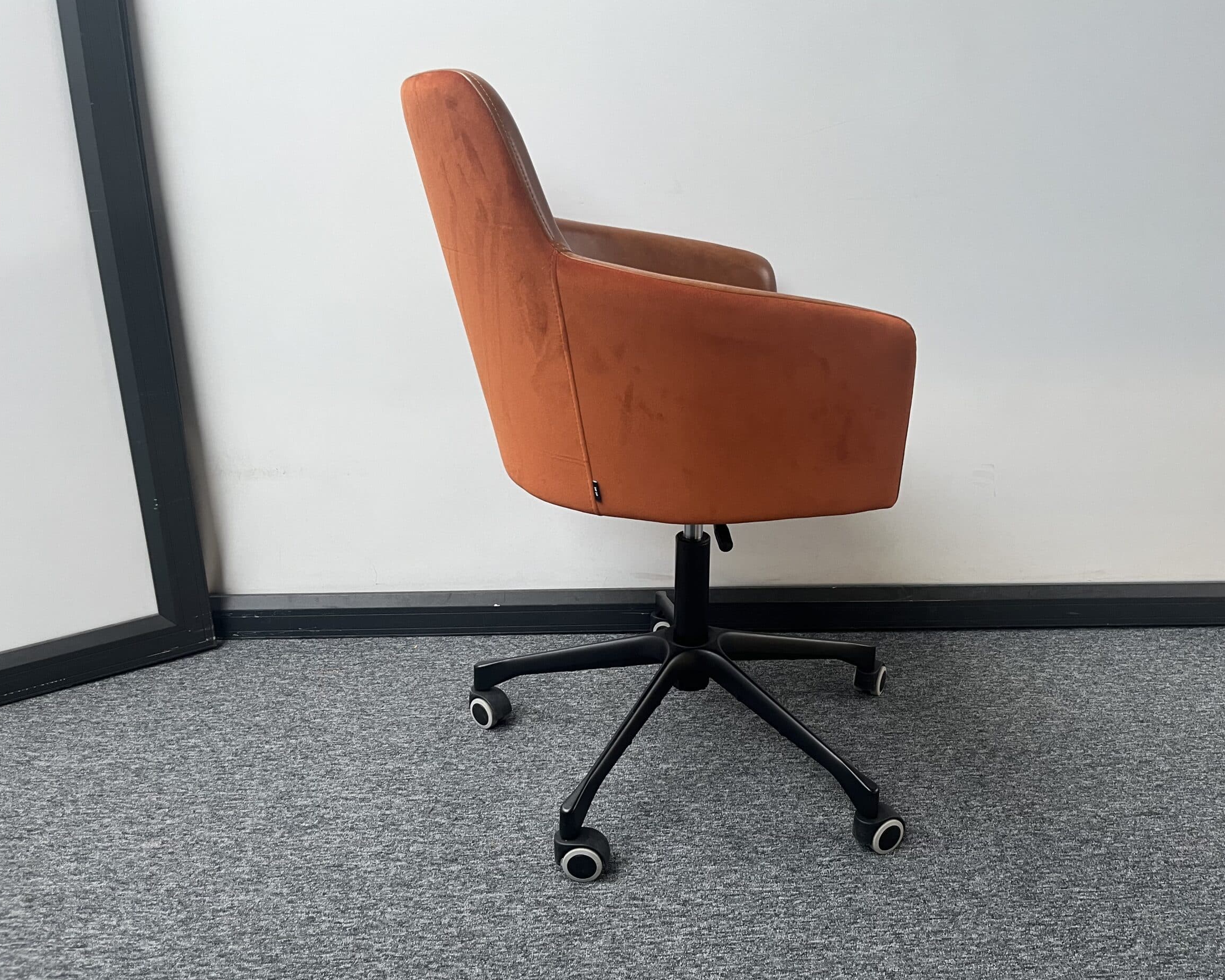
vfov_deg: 51.5
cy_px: 488
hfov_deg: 62.2
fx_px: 1015
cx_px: 652
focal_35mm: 28
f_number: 1.6
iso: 125
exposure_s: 1/77
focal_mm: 5.1
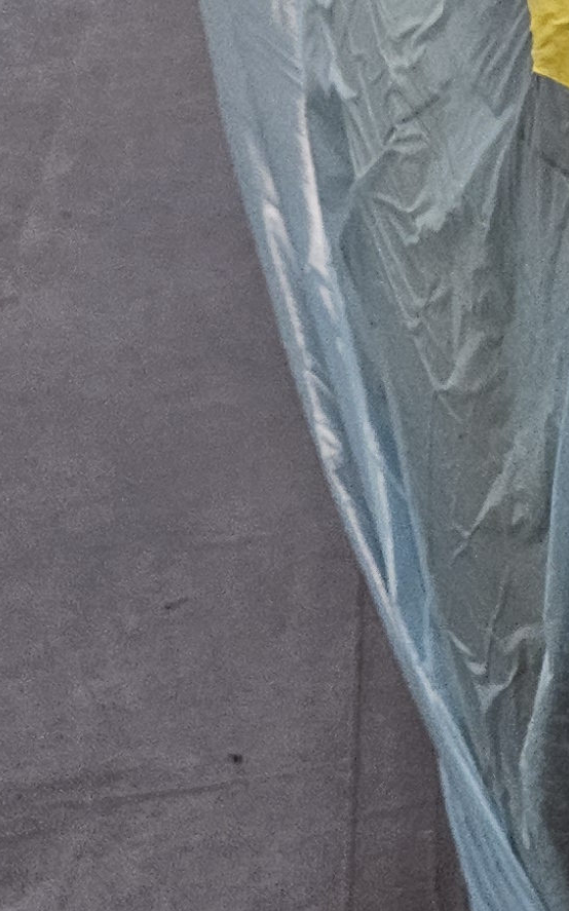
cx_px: 1614
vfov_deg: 18.5
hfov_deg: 9.6
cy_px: 12
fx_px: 2731
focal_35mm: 110
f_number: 1.8
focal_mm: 5.4
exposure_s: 1/120
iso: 200
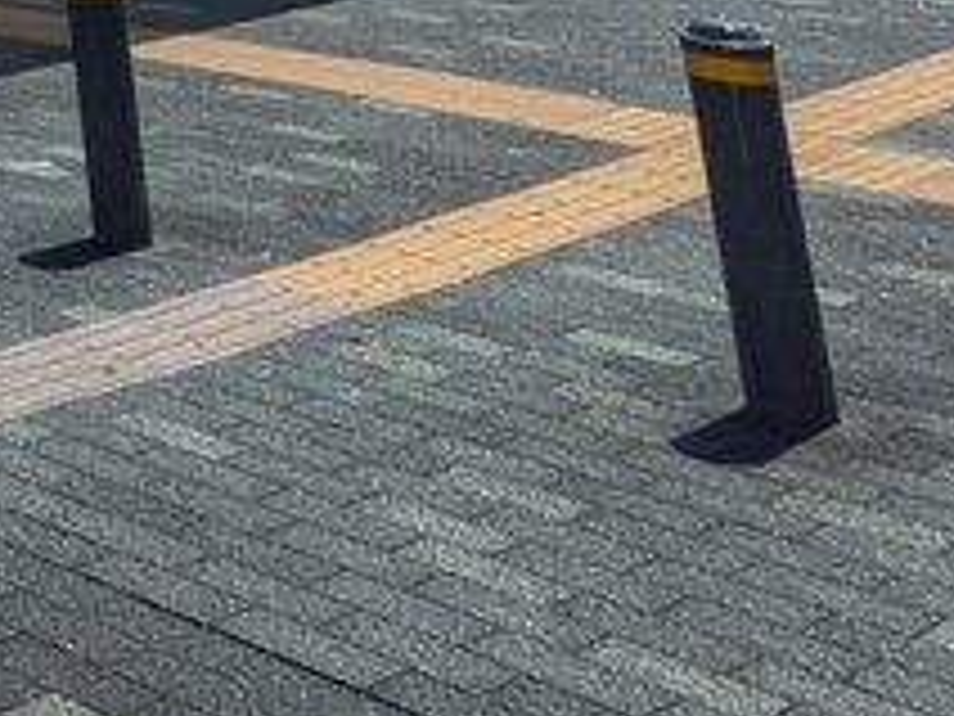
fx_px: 1819
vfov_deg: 16.8
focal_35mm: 66
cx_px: -1089
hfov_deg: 17.4
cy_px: -711
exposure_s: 1/2469
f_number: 2.2
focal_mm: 1.83
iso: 46
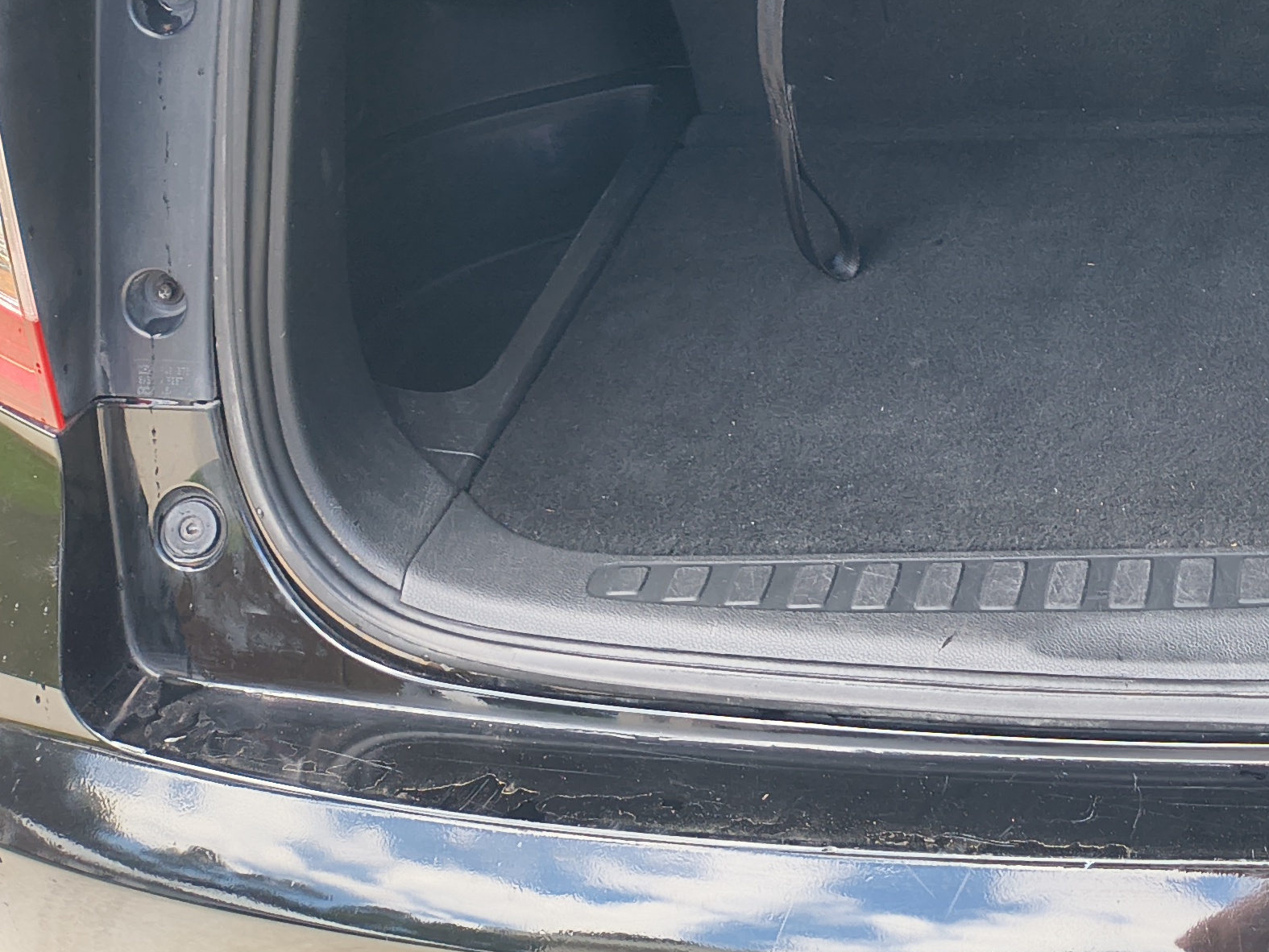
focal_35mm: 65
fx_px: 2383
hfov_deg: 27.1
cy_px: -279
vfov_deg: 20.6
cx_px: 1425
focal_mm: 4.68
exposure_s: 1/120
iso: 107
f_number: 1.7
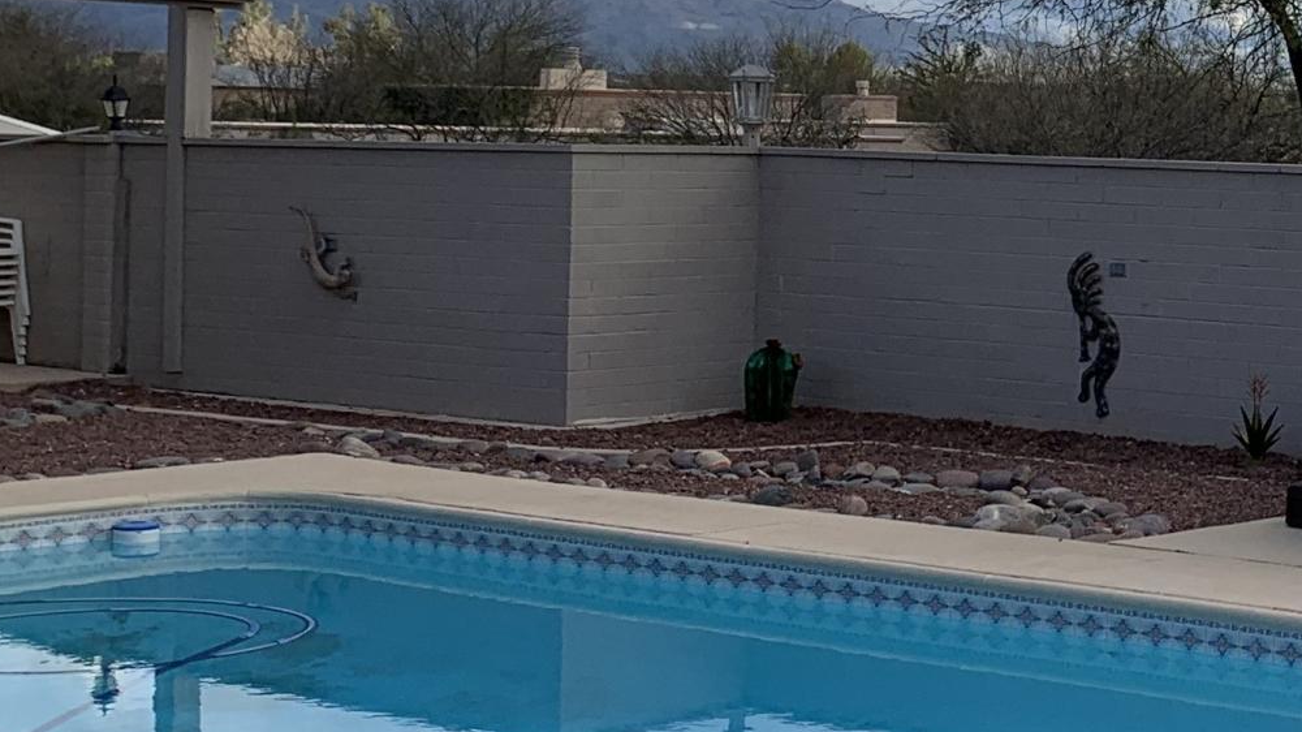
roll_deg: -1.1
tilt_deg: +0.2
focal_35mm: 85
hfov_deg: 23.3
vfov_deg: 14.2
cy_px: 207
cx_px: 1474
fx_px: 2934
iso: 25
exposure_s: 1/2075
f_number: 1.8
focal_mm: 4.25
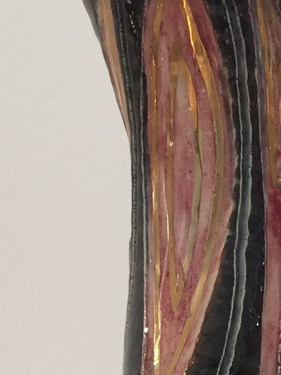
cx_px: 227
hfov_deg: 11.0
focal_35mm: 134
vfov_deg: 13.8
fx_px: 1449
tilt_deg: +4.9
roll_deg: +0.5
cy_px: 569
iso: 40
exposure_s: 1/33
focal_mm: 4.15
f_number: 2.2
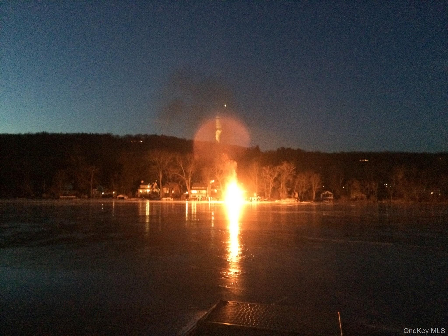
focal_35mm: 30
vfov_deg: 46.8
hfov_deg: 60.0
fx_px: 388
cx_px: 224
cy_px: 168
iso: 2500
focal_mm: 4.12
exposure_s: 1/15
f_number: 2.2
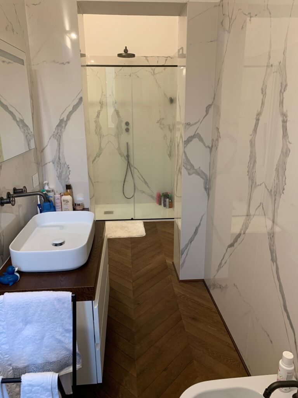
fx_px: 298
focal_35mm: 26
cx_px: 149
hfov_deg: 53.1
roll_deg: +0.7
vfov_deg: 67.3
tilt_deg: -15.2
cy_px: 199
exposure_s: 1/50
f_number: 1.8
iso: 100
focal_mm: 4.25
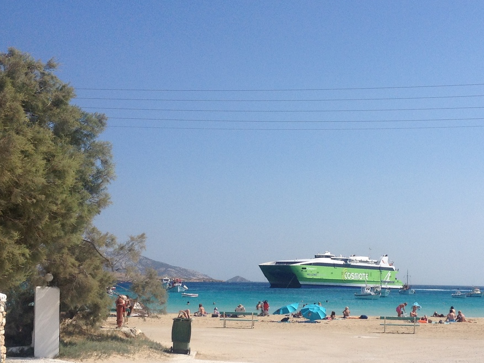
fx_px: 895
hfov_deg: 30.2
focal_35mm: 64
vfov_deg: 22.8
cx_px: 300
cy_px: 249
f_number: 2.4
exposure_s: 1/3247
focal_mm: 4.28
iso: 50
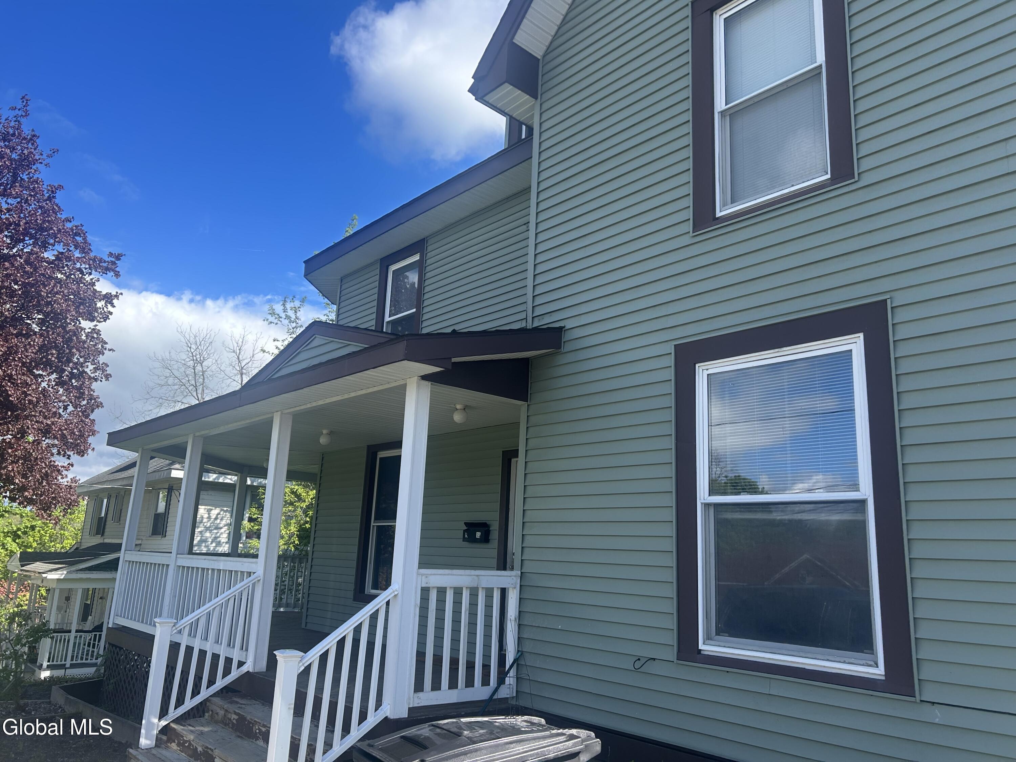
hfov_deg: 67.3
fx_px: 763
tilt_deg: +12.5
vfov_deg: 53.1
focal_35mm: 26
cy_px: 381
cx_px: 508
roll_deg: -2.1
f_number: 1.5
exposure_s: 1/1779
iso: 50
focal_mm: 5.7
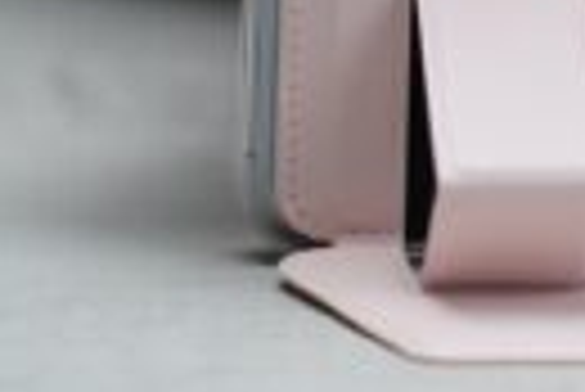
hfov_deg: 13.3
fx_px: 2505
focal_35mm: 154
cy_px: -178
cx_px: 423
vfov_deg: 8.7
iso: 640
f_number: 4
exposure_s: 1/60
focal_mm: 50
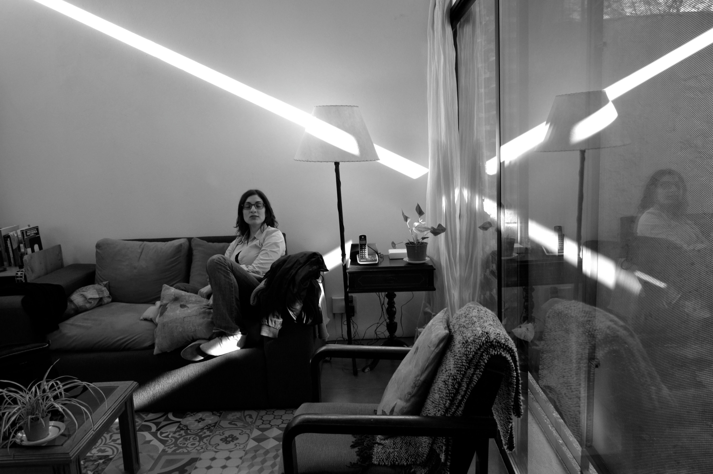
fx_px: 534
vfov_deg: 47.8
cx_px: 356
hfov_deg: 67.4
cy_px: 237
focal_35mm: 27
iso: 400
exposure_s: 1/80
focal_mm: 18
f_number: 4.5
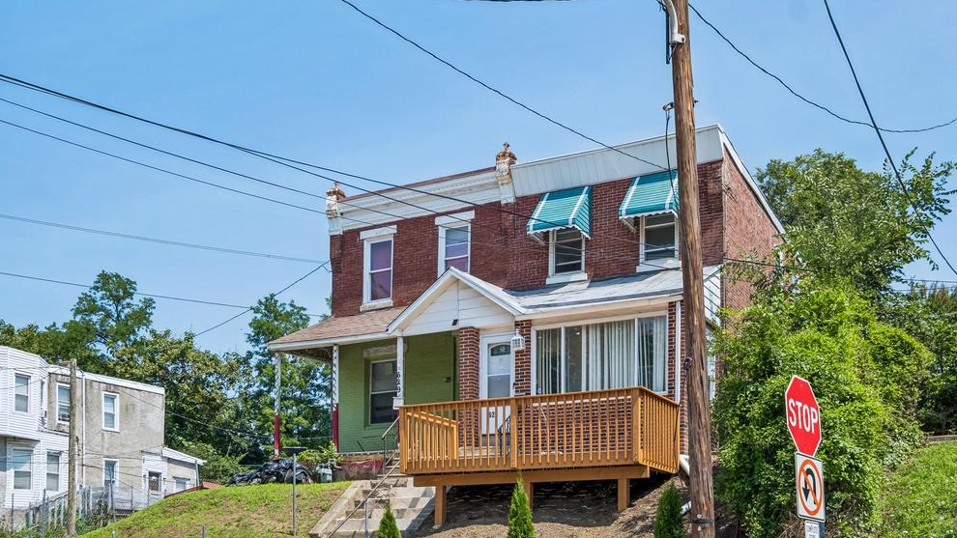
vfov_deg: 30.4
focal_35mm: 39
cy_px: 310
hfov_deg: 51.6
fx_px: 990
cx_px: 471
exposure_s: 1/500
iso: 250
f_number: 8
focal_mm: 24
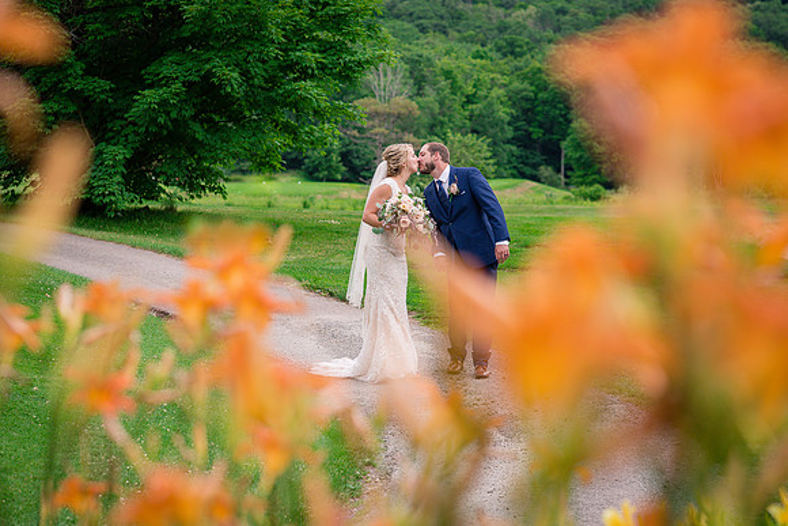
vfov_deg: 15.2
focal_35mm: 90
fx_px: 1973
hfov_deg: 22.6
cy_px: 253
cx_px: 405
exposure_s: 1/3200
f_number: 3.5
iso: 400
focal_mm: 85
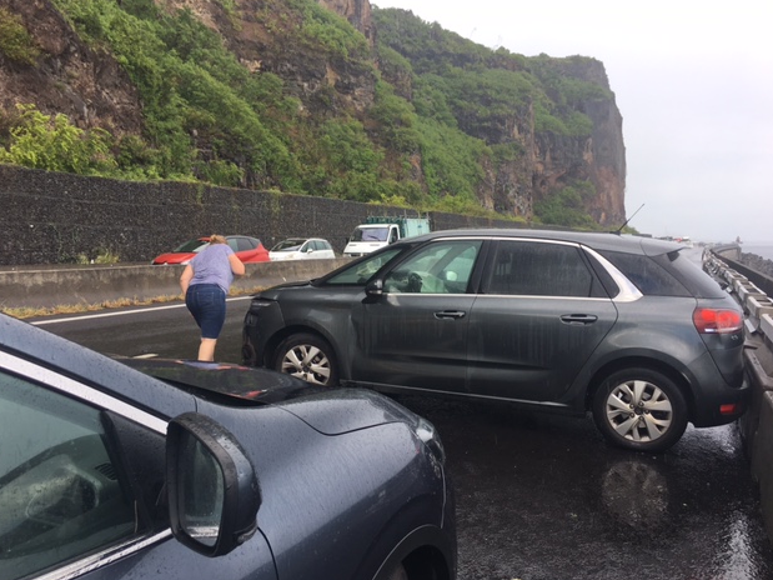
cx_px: 382
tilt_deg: -1.7
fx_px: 670
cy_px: 294
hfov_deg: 60.0
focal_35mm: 30
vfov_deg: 46.8
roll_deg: -0.4
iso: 25
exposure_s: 1/324
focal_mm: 4.15
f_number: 2.2
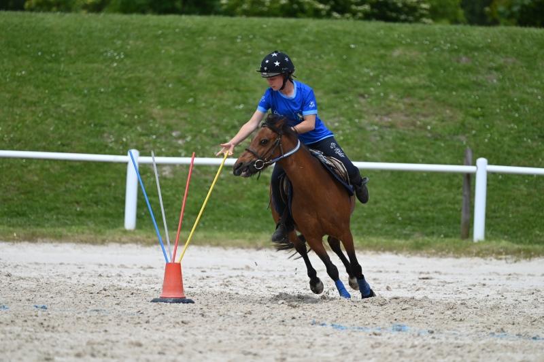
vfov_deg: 3.4
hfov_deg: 5.2
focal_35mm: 400
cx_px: 272
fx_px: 6039
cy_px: 181
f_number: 5.6
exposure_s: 1/1250
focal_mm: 400
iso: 250
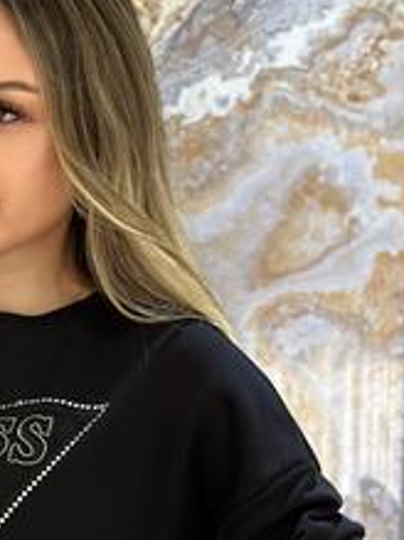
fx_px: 1776
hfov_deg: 12.8
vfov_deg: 16.8
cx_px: 20
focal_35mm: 114
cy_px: 577
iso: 200
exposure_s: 1/100
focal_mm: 6.86
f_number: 1.78
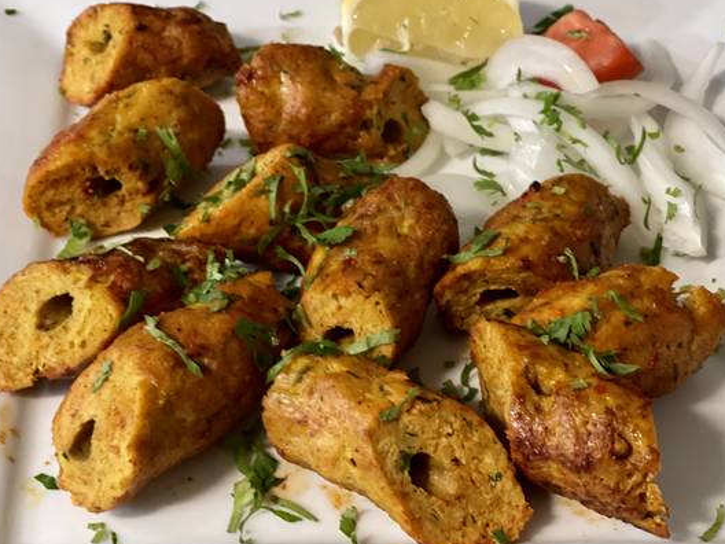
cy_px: 262
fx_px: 1487
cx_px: 364
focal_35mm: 71
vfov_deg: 20.7
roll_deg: -2.1
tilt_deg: -44.5
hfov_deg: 27.4
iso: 500
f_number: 2.2
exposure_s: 1/15
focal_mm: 7.5
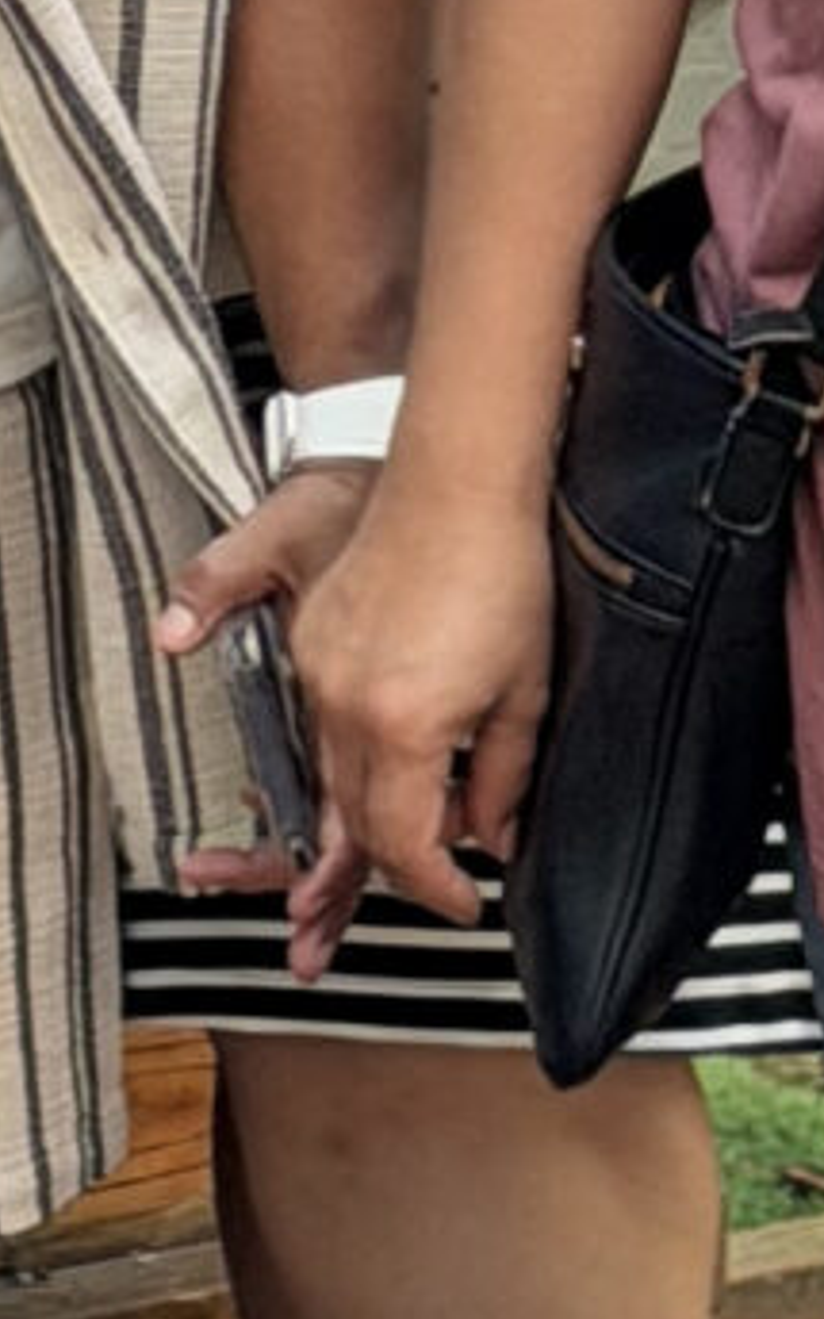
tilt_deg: -4.7
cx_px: -475
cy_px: -974
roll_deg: -0.8
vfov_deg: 5.5
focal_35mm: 379
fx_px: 13618
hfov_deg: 3.5
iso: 200
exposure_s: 1/94
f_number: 1.78
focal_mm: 6.76
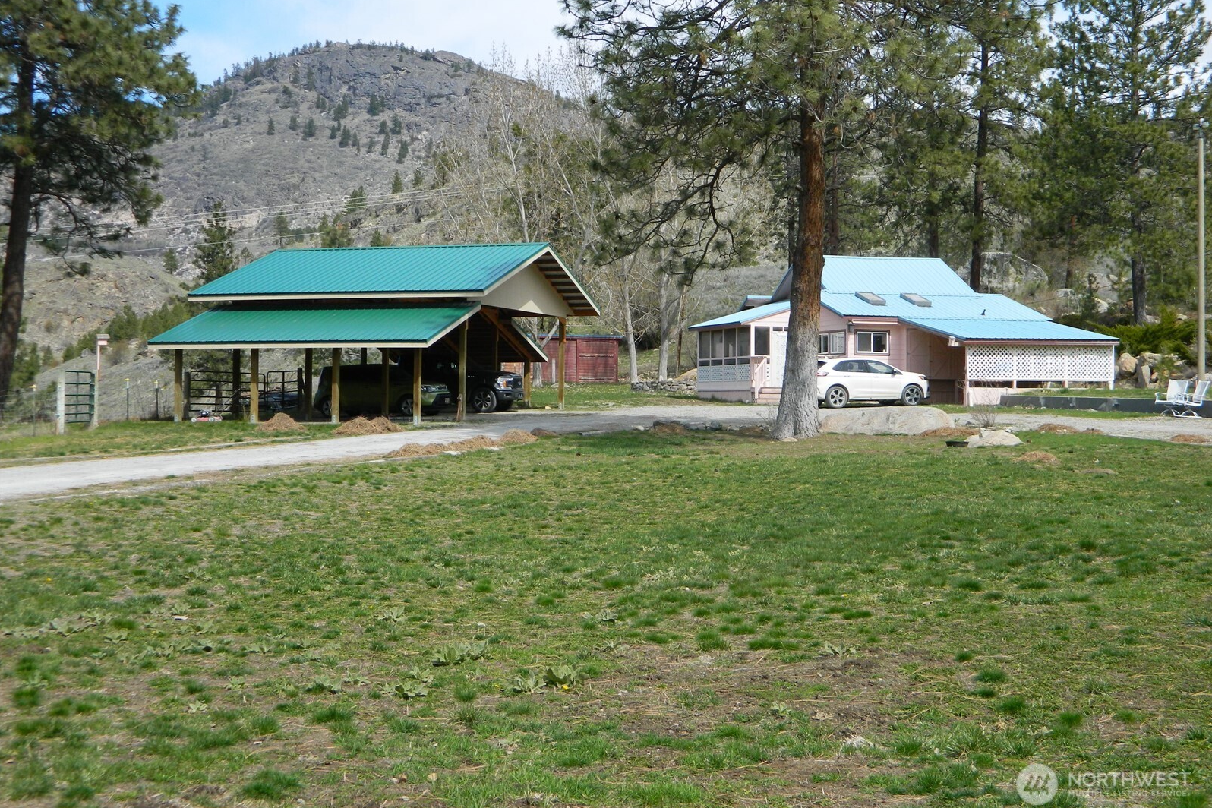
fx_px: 1650
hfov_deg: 40.3
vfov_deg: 27.5
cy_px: 359
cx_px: 606
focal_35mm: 49
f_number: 3.6
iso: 80
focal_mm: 8.4
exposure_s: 1/800
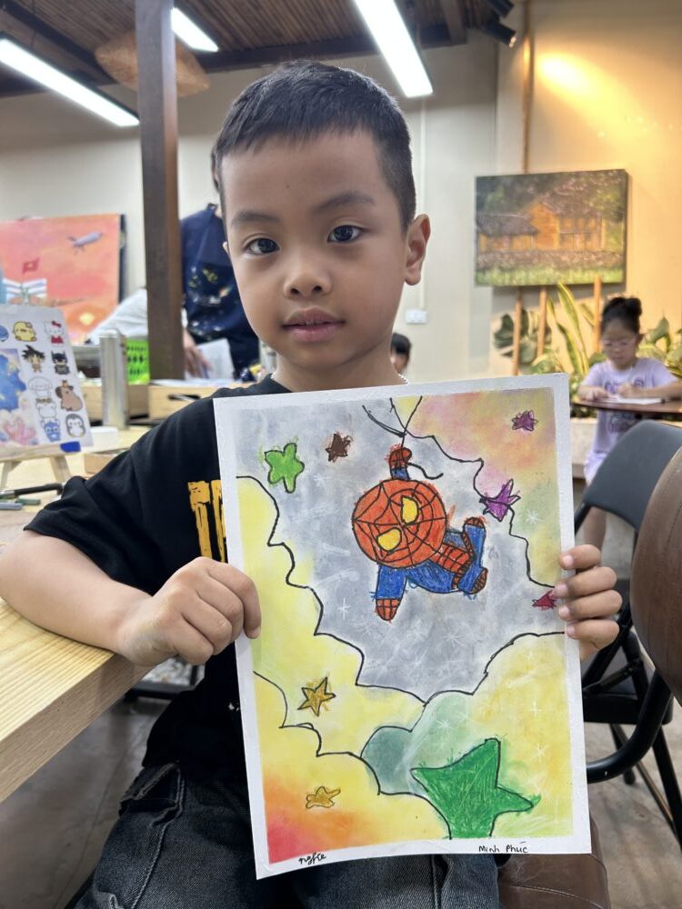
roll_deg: -0.6
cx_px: 341
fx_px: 683
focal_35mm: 26
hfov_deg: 53.1
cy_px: 454
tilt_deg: -7.2
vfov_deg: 67.3
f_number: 1.5
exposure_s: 1/100
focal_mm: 5.7
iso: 80
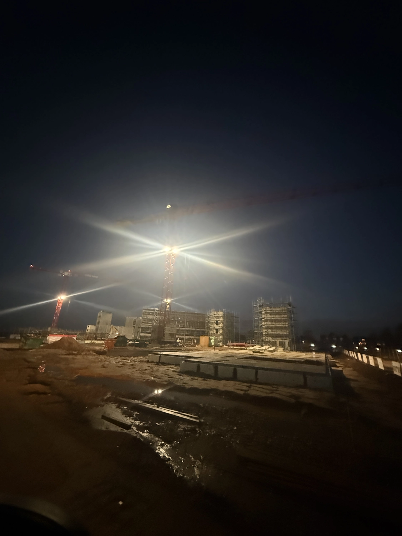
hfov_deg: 85.7
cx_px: 201
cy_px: 268
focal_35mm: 14
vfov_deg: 102.1
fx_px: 217
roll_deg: -2.6
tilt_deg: +20.5
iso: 1600
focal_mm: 2.22
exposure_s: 1/39
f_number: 2.2
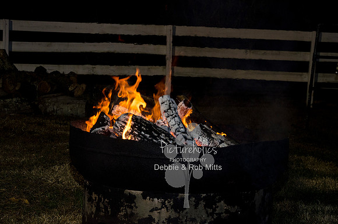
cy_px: 112
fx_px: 913
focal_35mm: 98
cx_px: 169
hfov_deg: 21.0
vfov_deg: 14.0
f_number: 8
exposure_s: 1/250
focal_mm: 65
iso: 1000
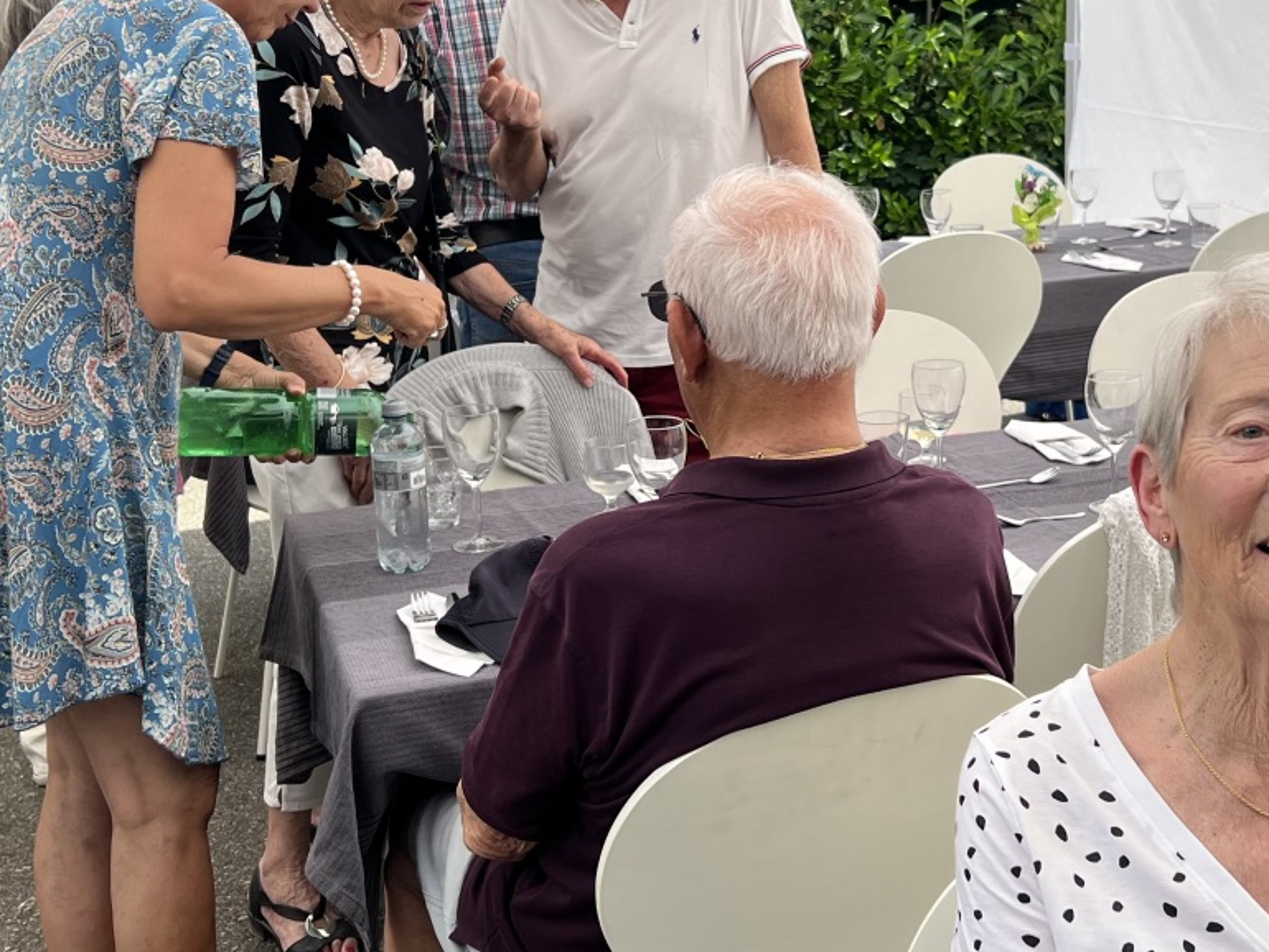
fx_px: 1980
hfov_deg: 35.4
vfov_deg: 27.0
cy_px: 374
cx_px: 765
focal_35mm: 54
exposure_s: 1/1808
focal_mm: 5.7
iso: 50
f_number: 1.5
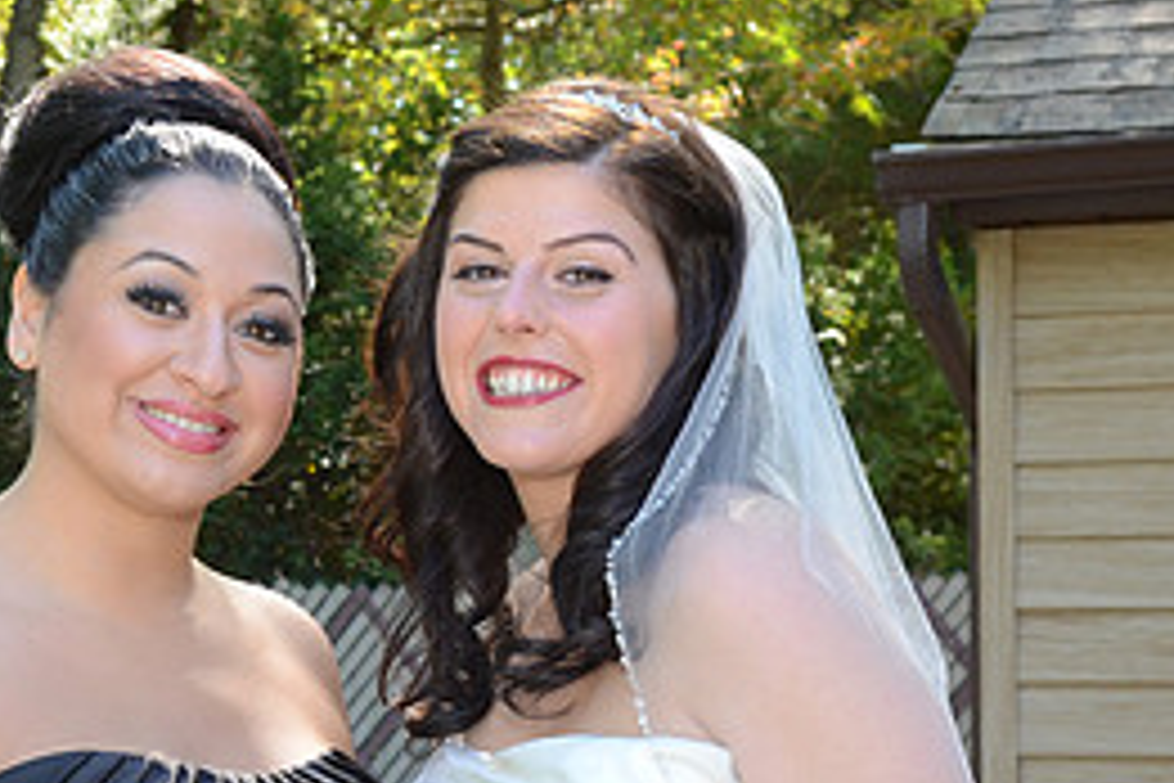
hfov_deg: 19.7
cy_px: 752
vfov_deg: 13.1
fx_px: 3362
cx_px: 396
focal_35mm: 103
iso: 500
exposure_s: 1/100
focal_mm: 31
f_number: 6.3
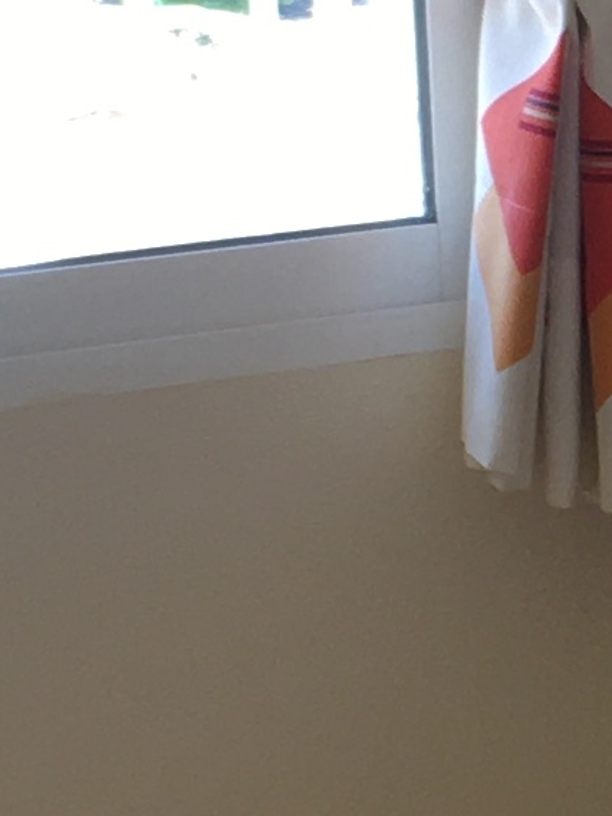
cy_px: 586
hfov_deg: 7.1
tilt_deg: -11.6
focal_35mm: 206
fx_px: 4856
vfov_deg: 9.6
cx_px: 1037
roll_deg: +0.8
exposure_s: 1/100
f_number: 2.2
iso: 25
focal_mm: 4.15
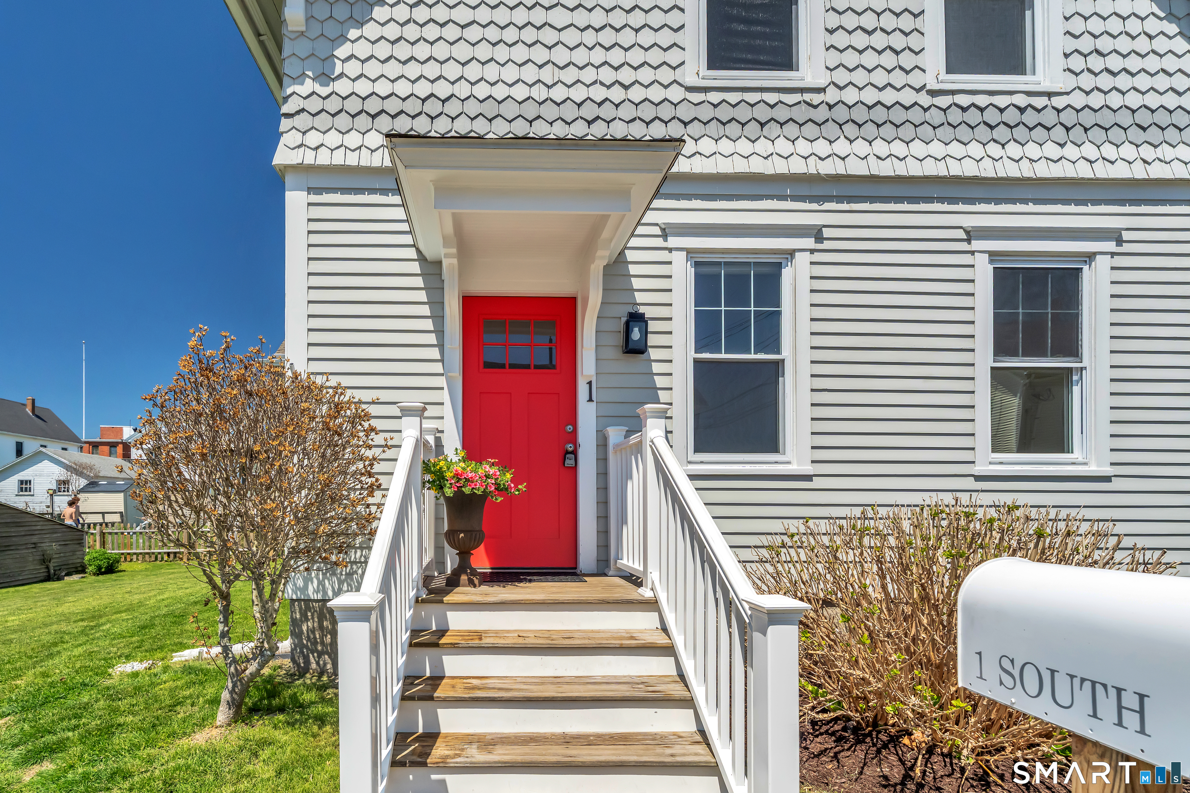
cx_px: 595
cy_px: 396
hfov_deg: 96.7
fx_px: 529
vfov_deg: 73.7
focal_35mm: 16
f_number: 7.1
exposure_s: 1/2000
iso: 1600
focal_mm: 16
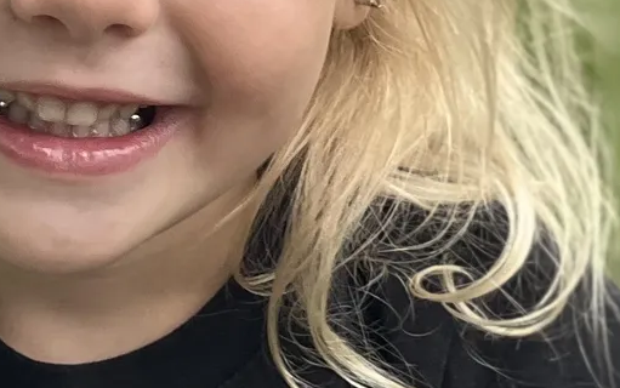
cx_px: 74
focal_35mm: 383
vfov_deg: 3.4
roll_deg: +4.2
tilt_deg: -15.4
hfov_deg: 5.5
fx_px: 6475
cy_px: 447
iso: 40
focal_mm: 9
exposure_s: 1/121
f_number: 2.8
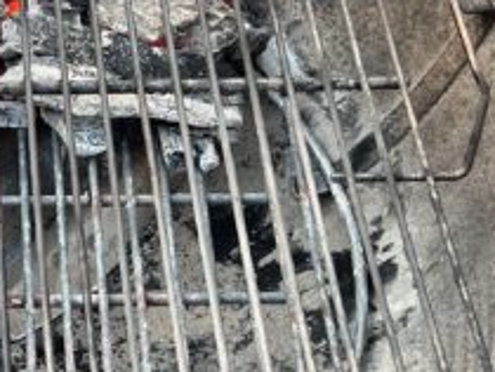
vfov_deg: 13.4
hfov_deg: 17.5
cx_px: 4
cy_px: 48
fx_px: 1575
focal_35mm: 110
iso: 50
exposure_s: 1/334
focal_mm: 5.7
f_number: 1.5
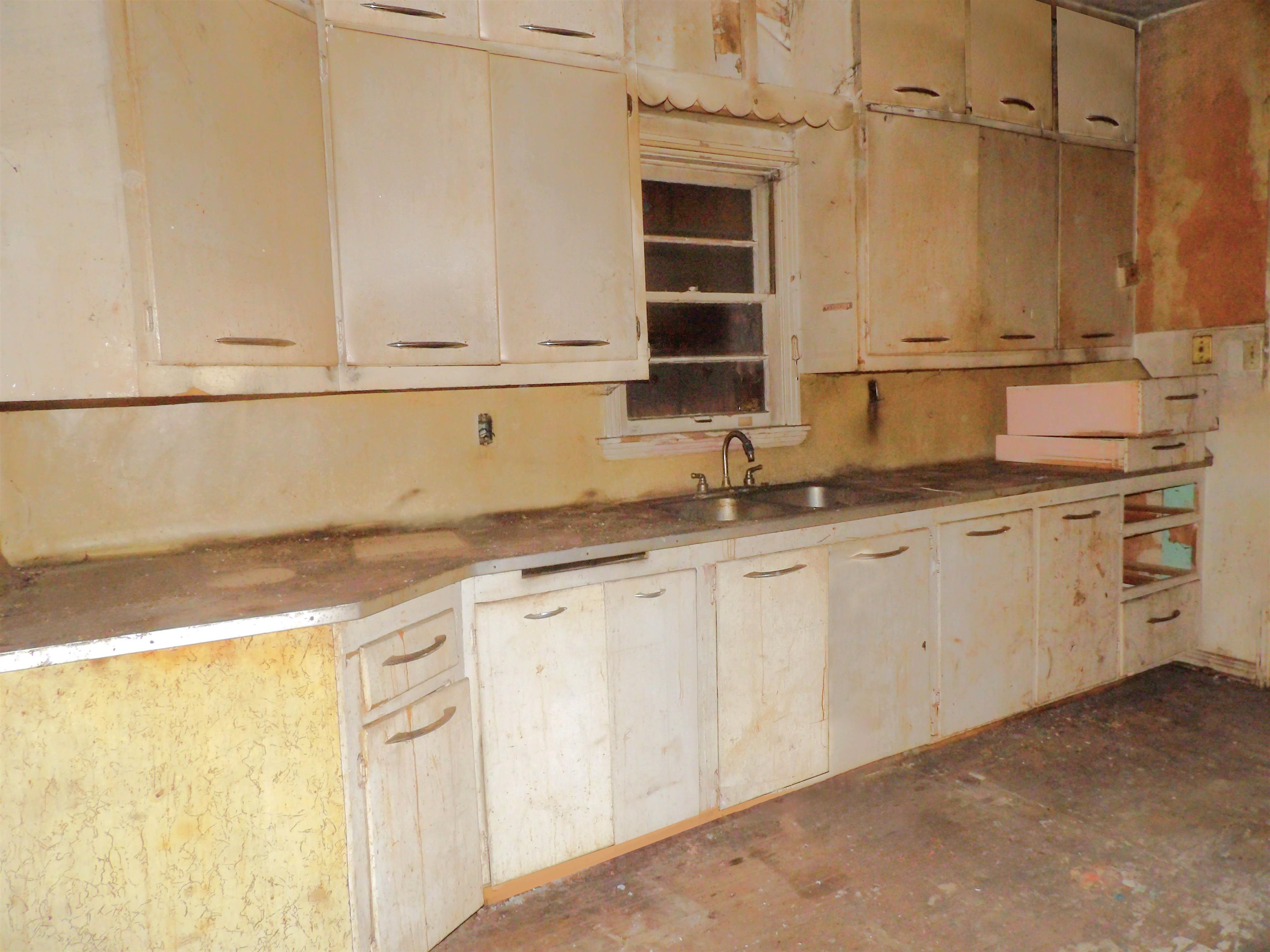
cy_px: 476
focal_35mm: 24
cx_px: 635
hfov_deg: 71.6
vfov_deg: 56.8
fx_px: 881
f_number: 3.2
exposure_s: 1/33
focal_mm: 4.3
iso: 200
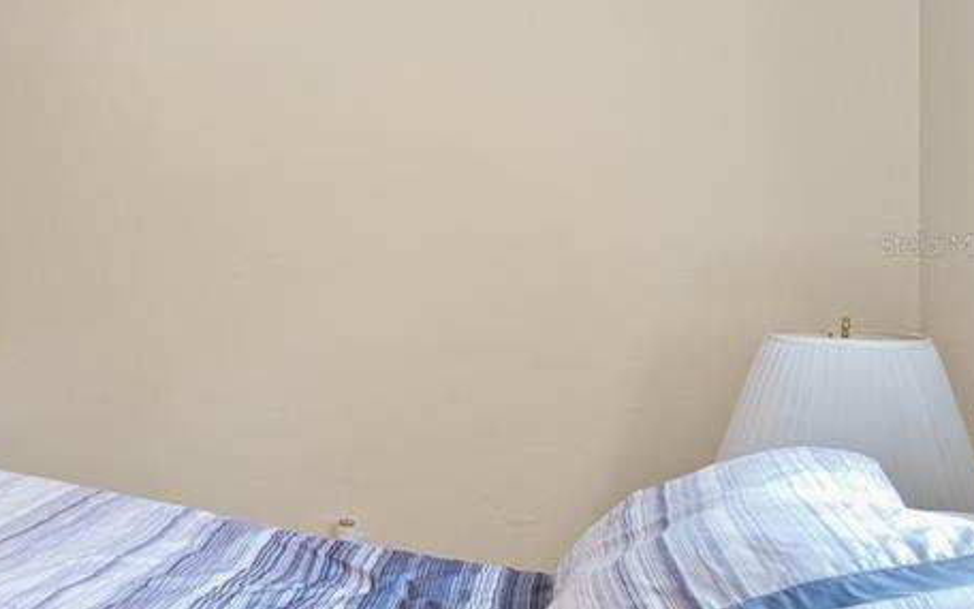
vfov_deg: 39.3
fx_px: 849
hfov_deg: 45.3
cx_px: -92
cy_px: 244
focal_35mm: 32
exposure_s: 1/40
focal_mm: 14
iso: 800
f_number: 5.6
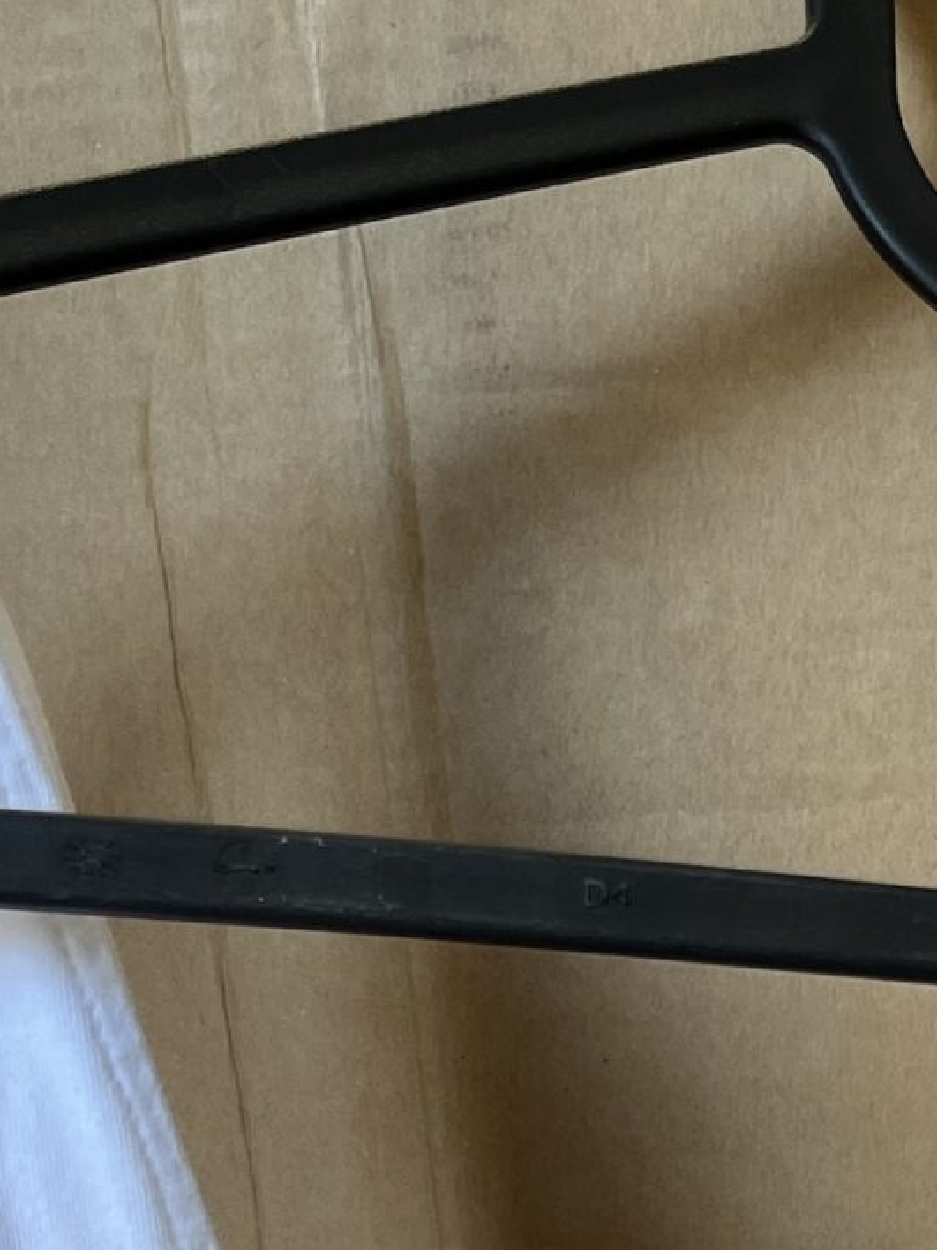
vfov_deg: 18.0
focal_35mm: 94
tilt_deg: -17.5
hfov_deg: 15.2
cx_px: 1119
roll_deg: +3.7
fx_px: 3393
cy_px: 2007
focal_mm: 5.1
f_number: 1.6
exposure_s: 1/121
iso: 40
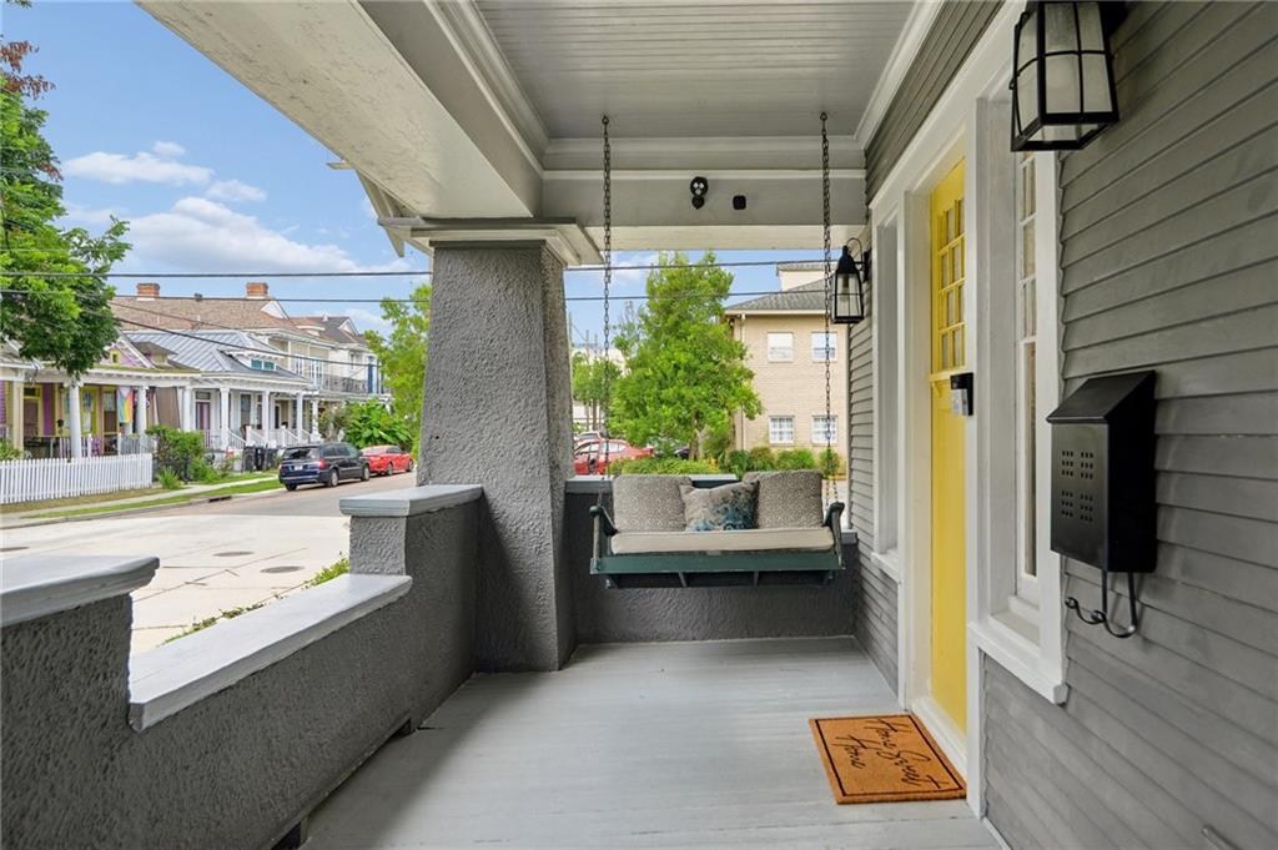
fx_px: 780
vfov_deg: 57.1
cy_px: 425
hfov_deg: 78.6
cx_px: 639
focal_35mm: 22
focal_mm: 22
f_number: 11
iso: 400
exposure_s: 1/25
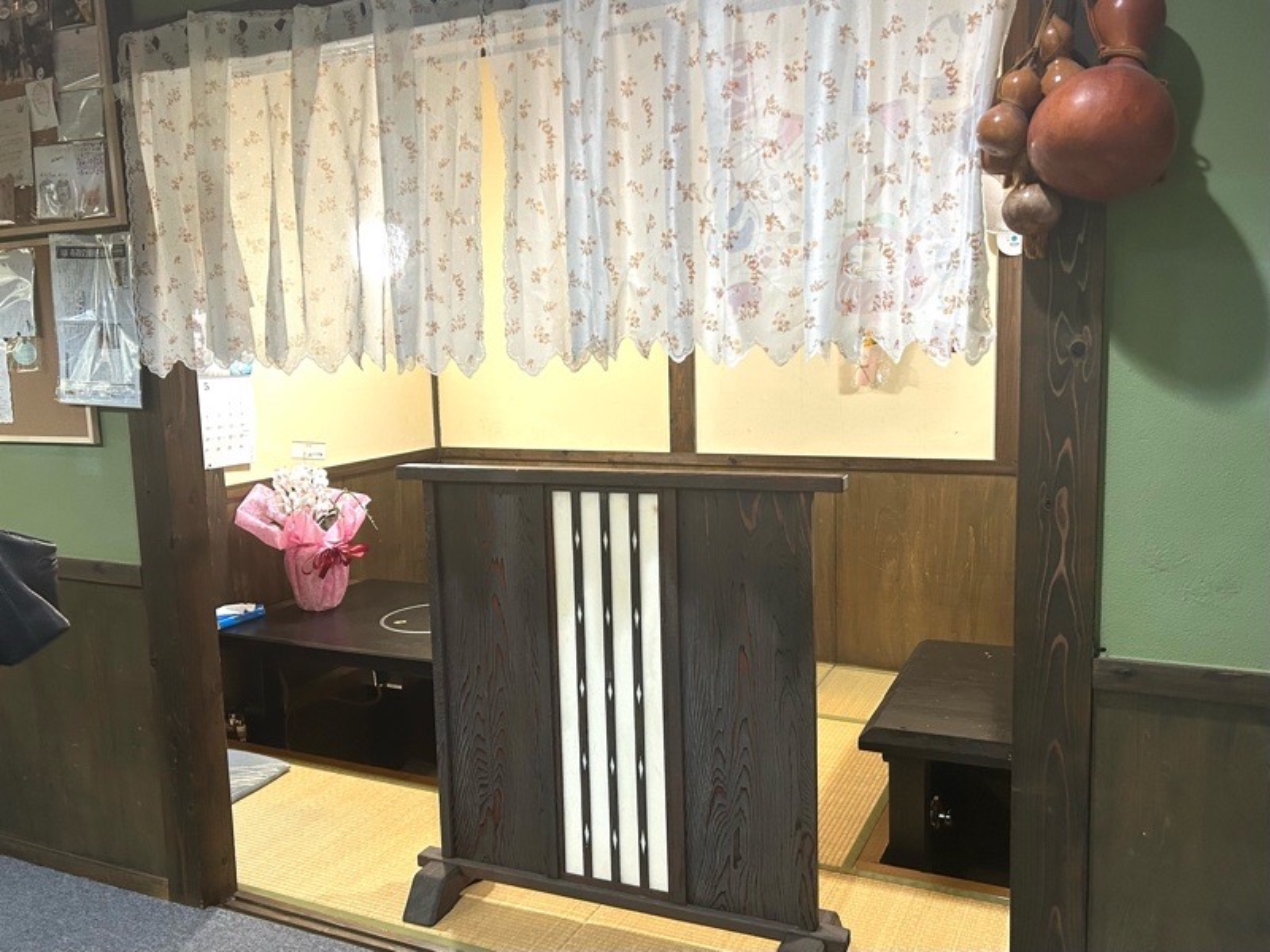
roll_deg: +1.7
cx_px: 635
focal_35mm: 26
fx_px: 954
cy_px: 476
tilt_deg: -9.3
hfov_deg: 67.3
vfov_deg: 53.1
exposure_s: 1/60
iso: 200
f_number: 1.5
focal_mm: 5.7
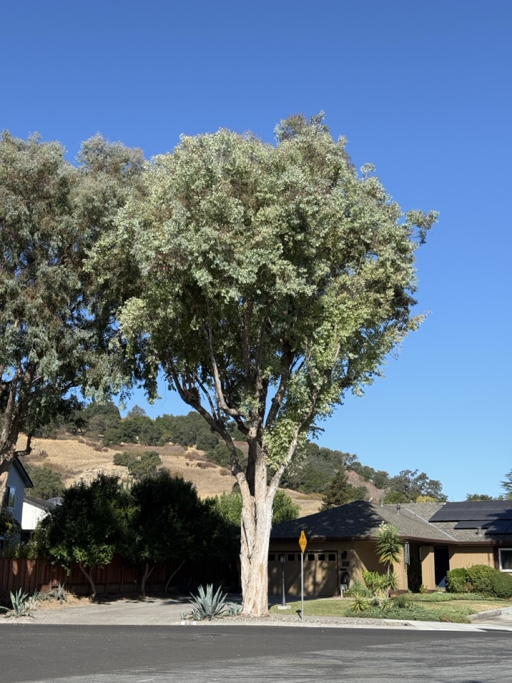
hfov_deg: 30.3
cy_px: 342
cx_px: 256
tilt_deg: +14.6
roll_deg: -0.4
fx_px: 947
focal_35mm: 48
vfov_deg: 39.7
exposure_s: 1/3704
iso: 64
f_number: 1.78
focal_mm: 6.76
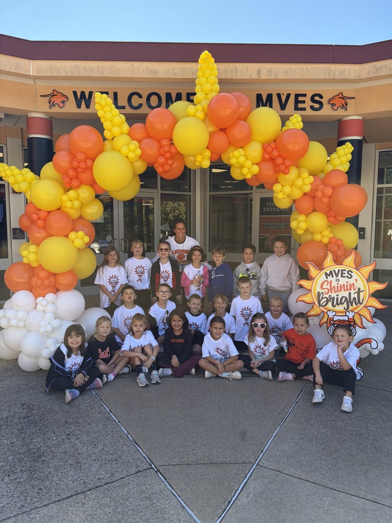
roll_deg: +0.0
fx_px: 393
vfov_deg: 67.3
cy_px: 262
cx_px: 196
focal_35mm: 26
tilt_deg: -5.4
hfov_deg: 53.1
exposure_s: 1/840
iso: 64
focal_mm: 5.96
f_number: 1.6
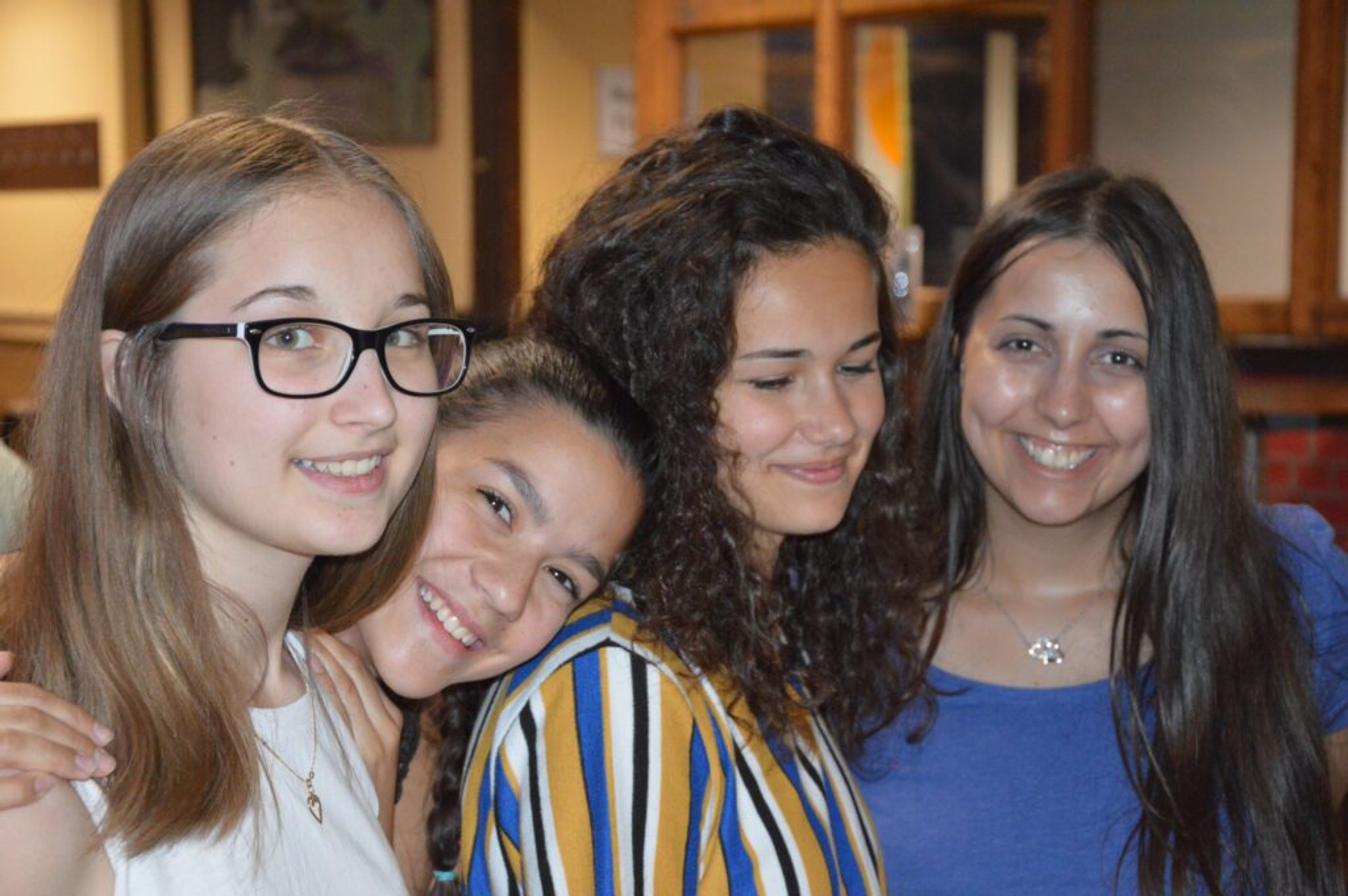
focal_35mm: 87
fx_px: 3255
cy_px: 448
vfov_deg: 15.7
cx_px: 674
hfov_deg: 23.4
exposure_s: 1/60
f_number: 5
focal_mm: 58
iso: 3200
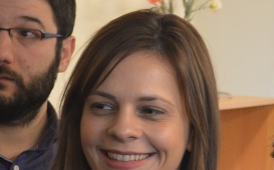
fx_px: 1805
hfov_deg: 8.5
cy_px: 131
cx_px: 390
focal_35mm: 242
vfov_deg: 5.4
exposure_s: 1/25
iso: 400
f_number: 5.3
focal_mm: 48
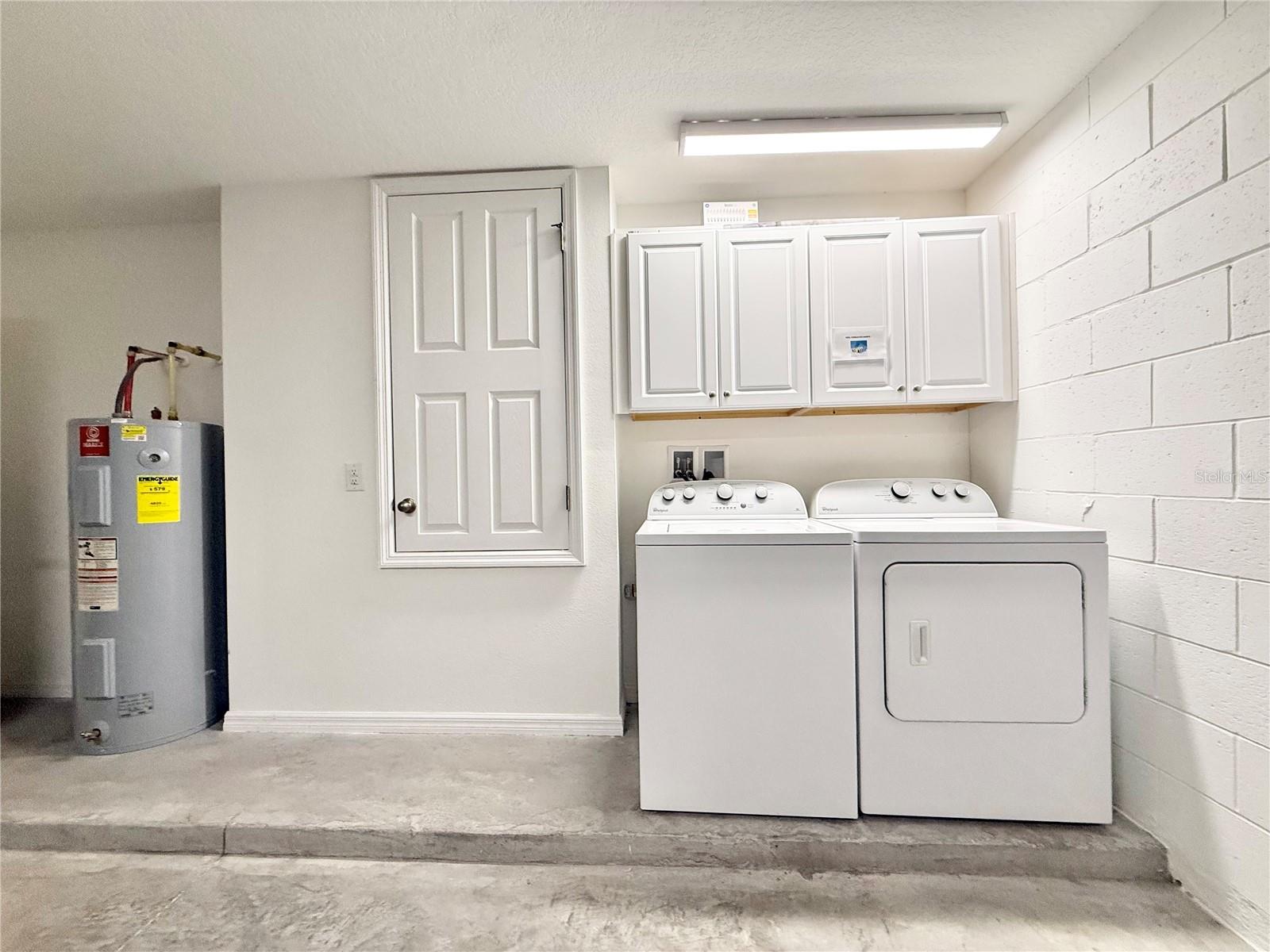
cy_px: 476
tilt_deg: +0.9
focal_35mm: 14
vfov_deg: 85.7
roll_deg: +2.2
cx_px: 635
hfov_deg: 102.1
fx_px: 514
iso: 250
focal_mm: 2.22
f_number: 2.2
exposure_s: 1/120
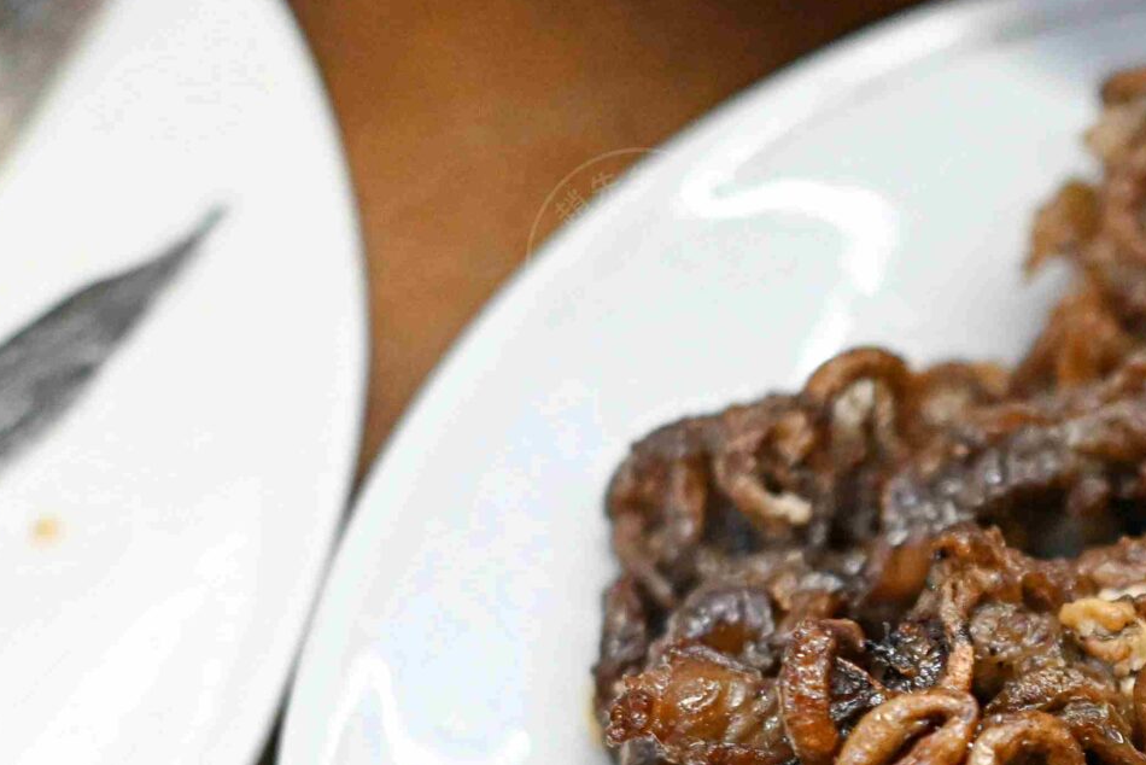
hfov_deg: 10.0
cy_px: 943
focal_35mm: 202
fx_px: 6432
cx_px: 1490
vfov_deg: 6.8
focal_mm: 50
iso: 2000
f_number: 2.5
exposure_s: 1/200
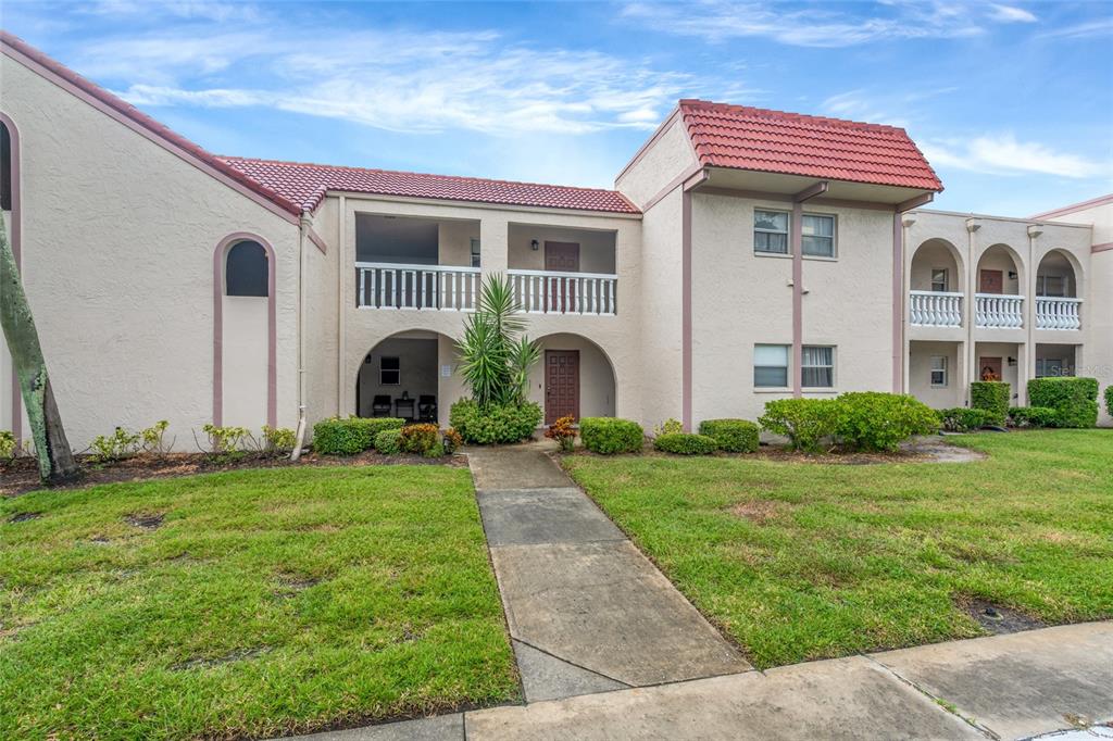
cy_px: 370
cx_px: 556
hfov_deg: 96.8
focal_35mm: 16
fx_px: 494
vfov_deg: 73.7
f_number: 8
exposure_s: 1/90
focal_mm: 16
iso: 200
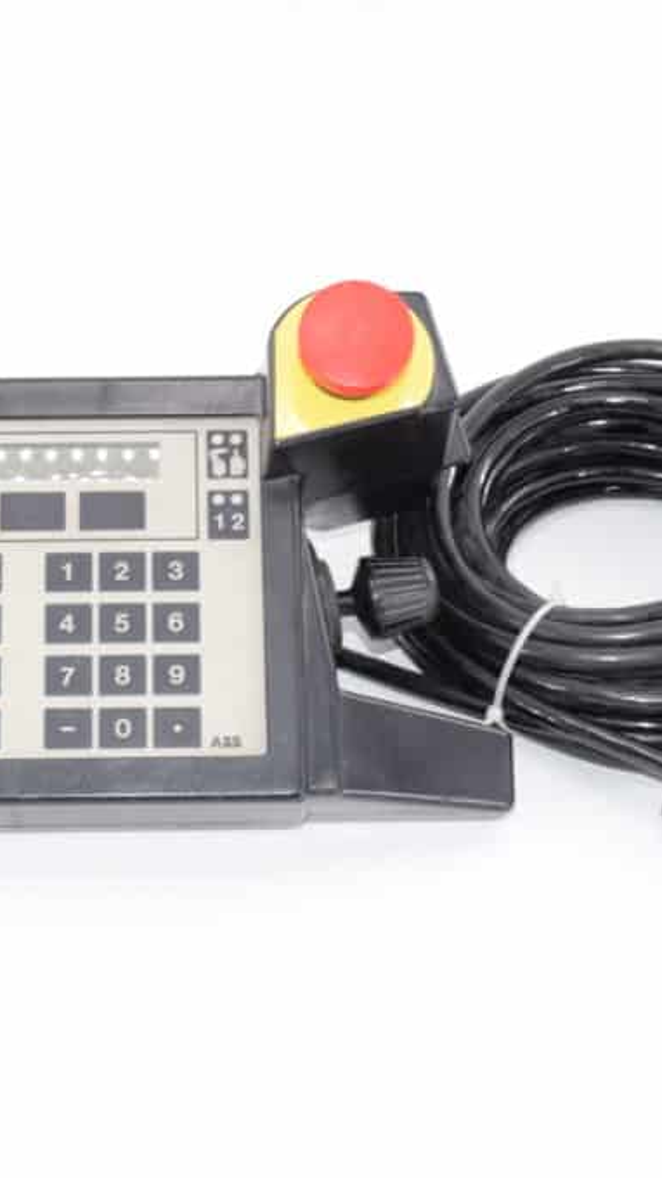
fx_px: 2218
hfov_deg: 16.9
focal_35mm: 71
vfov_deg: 29.8
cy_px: 590
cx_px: 177
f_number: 13
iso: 200
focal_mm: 30
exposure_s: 1/25
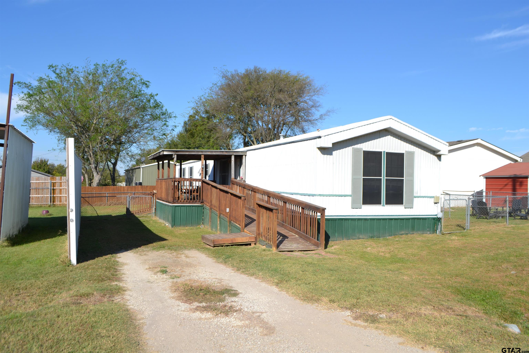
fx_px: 397
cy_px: 176
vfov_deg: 47.9
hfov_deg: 67.4
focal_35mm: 27
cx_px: 264
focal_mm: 18
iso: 100
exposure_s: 1/250
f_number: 8
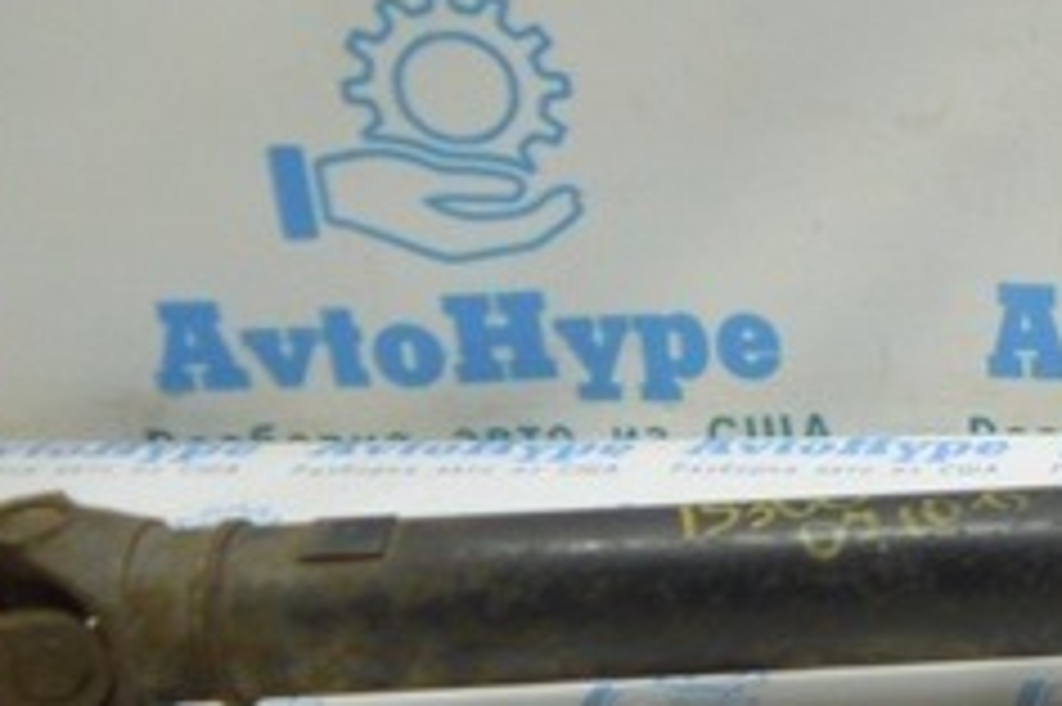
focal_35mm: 117
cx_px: 1876
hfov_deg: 15.3
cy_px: 223
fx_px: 3449
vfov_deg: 11.7
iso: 400
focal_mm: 18
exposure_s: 1/60
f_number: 3.5
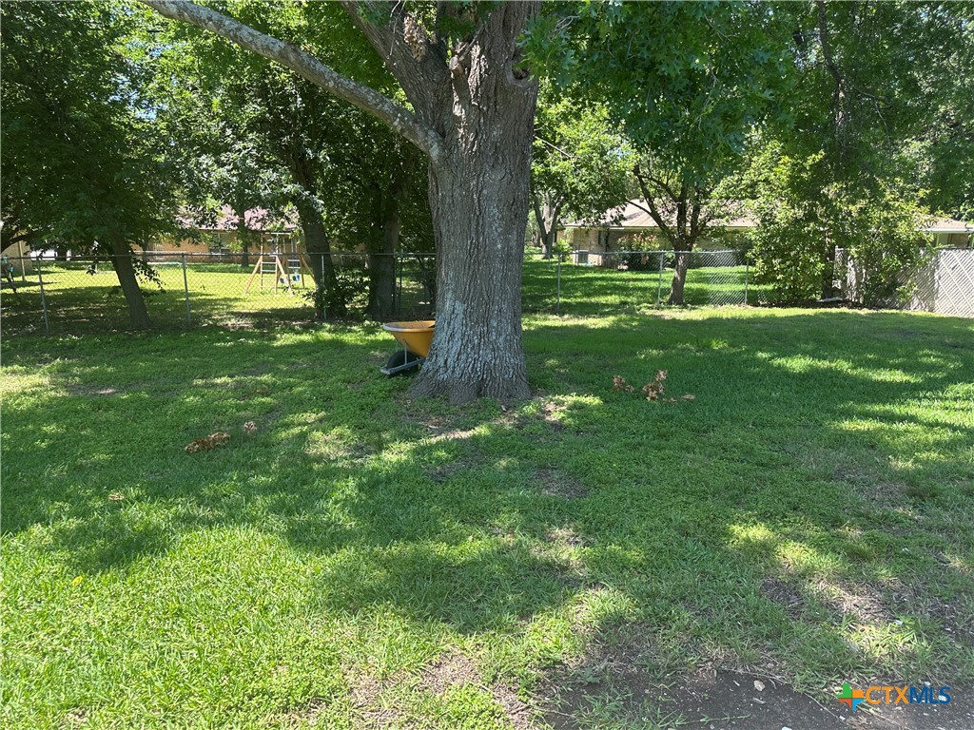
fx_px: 675
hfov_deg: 71.6
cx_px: 487
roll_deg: -1.9
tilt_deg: -11.2
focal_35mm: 24
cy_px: 365
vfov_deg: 56.8
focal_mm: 6.86
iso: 80
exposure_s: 1/580
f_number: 1.78
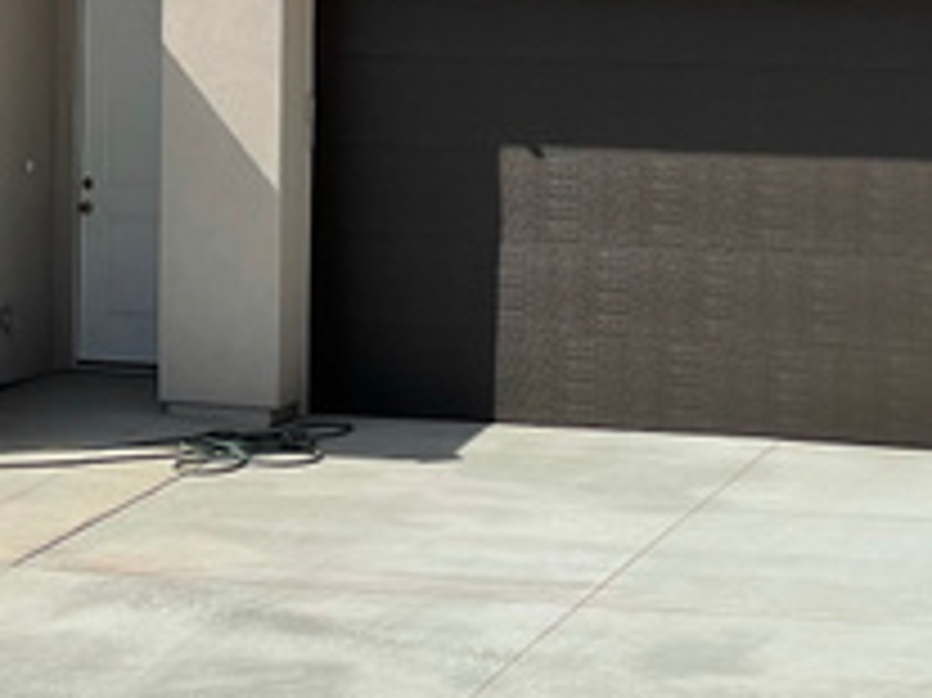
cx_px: 252
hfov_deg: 12.2
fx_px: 4332
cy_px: -99
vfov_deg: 9.1
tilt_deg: -0.5
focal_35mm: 161
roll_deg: -0.8
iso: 25
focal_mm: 6
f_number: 2
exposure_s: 1/2519
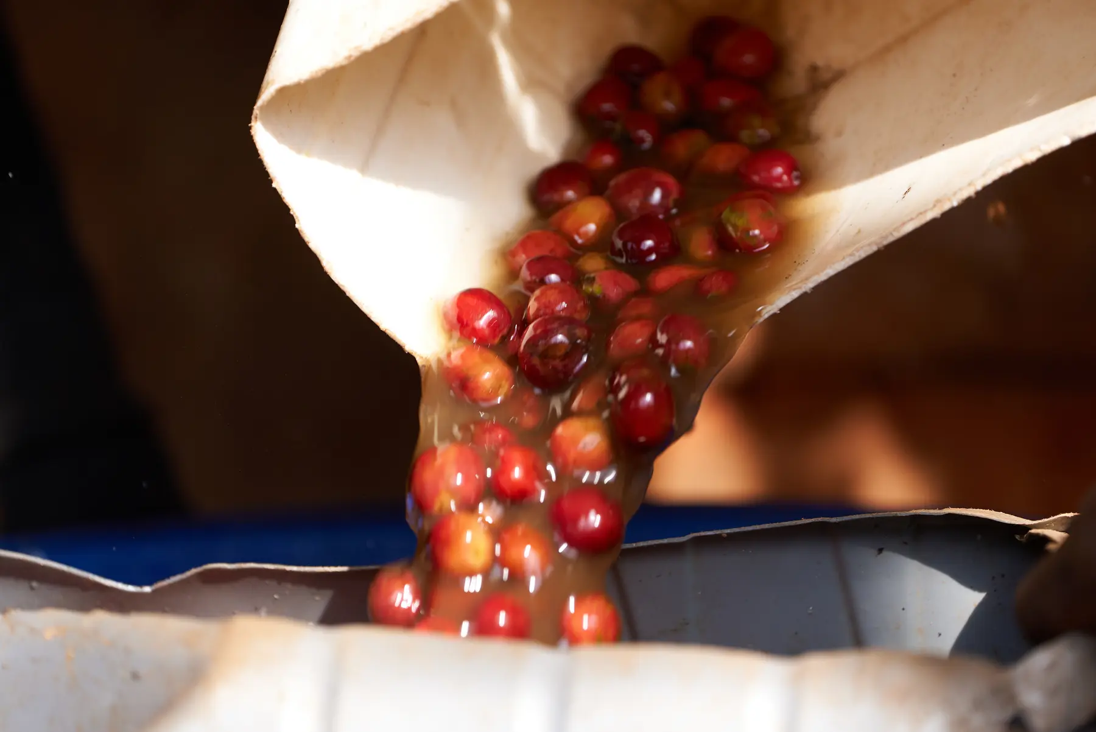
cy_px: 366
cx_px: 548
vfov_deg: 3.4
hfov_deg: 5.2
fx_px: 12183
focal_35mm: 400
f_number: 5.6
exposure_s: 1/500
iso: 500
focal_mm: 400
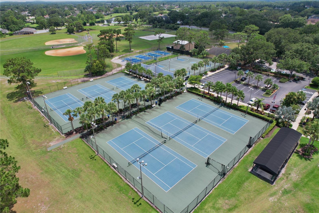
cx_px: 160
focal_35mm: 22
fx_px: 195
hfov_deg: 78.6
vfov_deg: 57.2
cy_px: 106
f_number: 2.8
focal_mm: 8.38
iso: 100
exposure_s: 1/1600
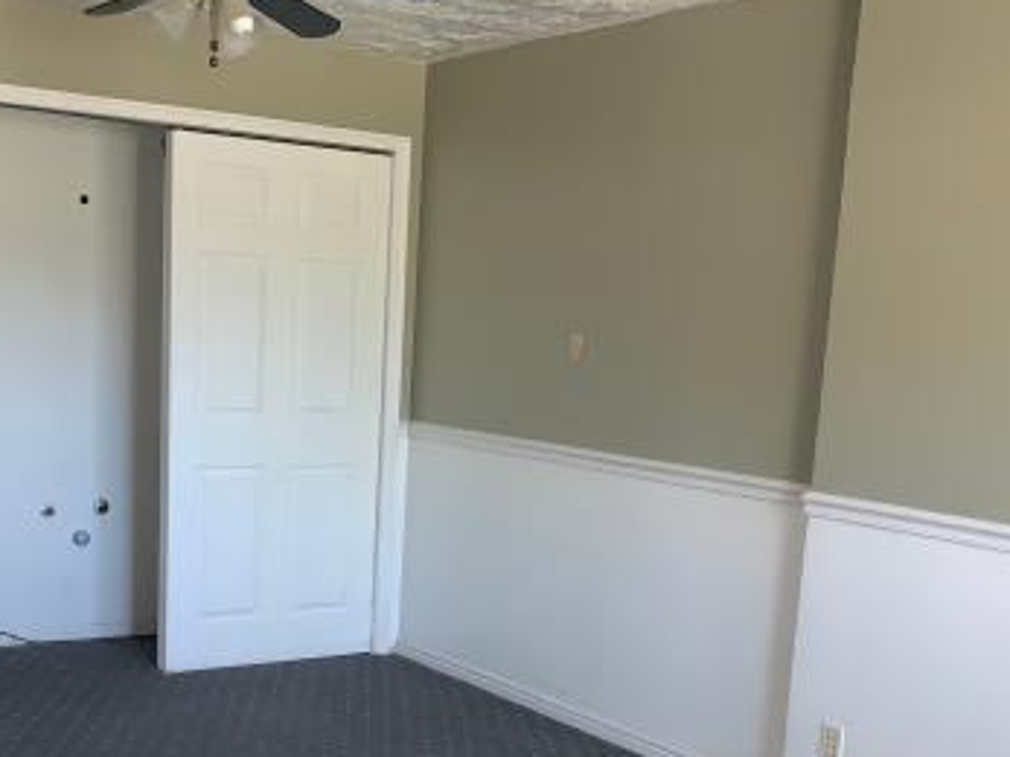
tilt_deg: -10.6
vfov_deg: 29.7
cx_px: 416
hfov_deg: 39.5
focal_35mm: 48
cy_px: 576
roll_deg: -3.1
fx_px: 1400
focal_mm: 4.25
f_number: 1.8
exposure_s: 1/16
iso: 125
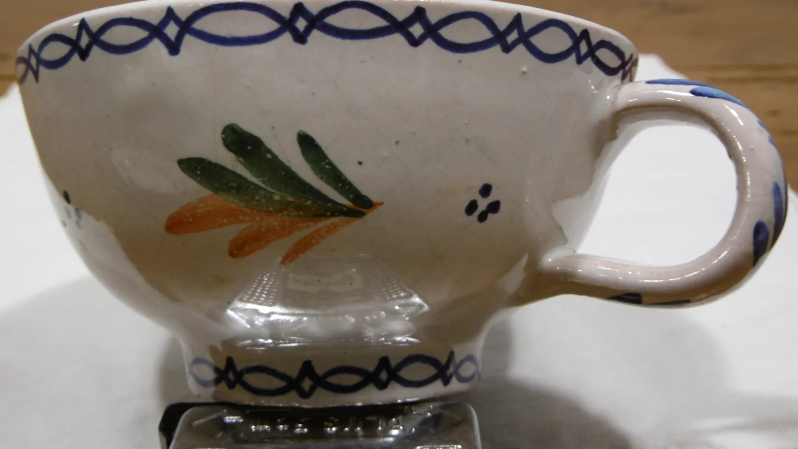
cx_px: 398
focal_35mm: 47
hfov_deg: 43.7
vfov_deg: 25.4
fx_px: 994
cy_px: 182
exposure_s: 1/13
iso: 100
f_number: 3.8
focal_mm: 7.7
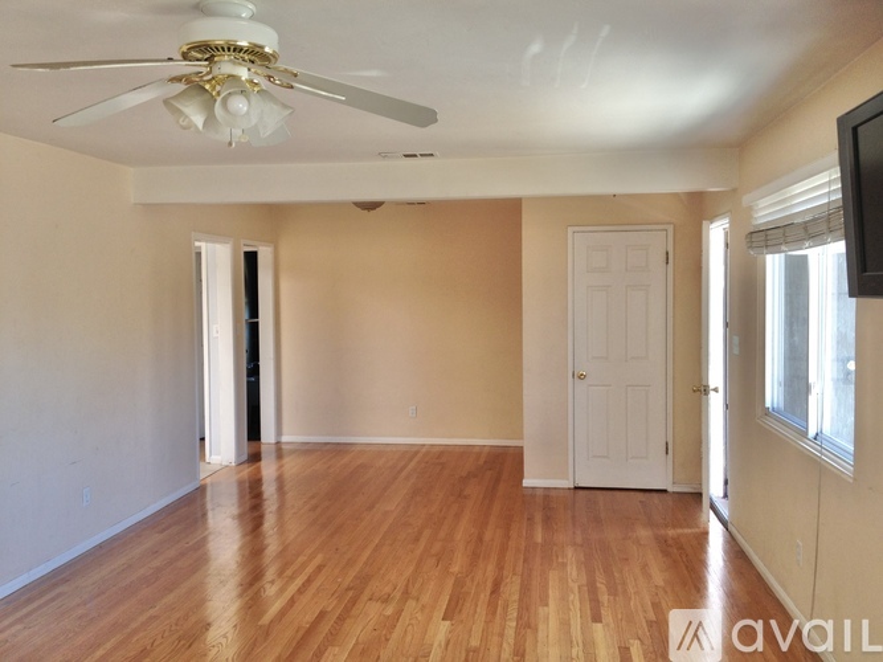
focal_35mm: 35
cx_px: 442
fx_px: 893
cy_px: 331
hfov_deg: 52.6
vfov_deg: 40.7
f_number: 2.4
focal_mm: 4.28
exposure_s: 1/40
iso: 64
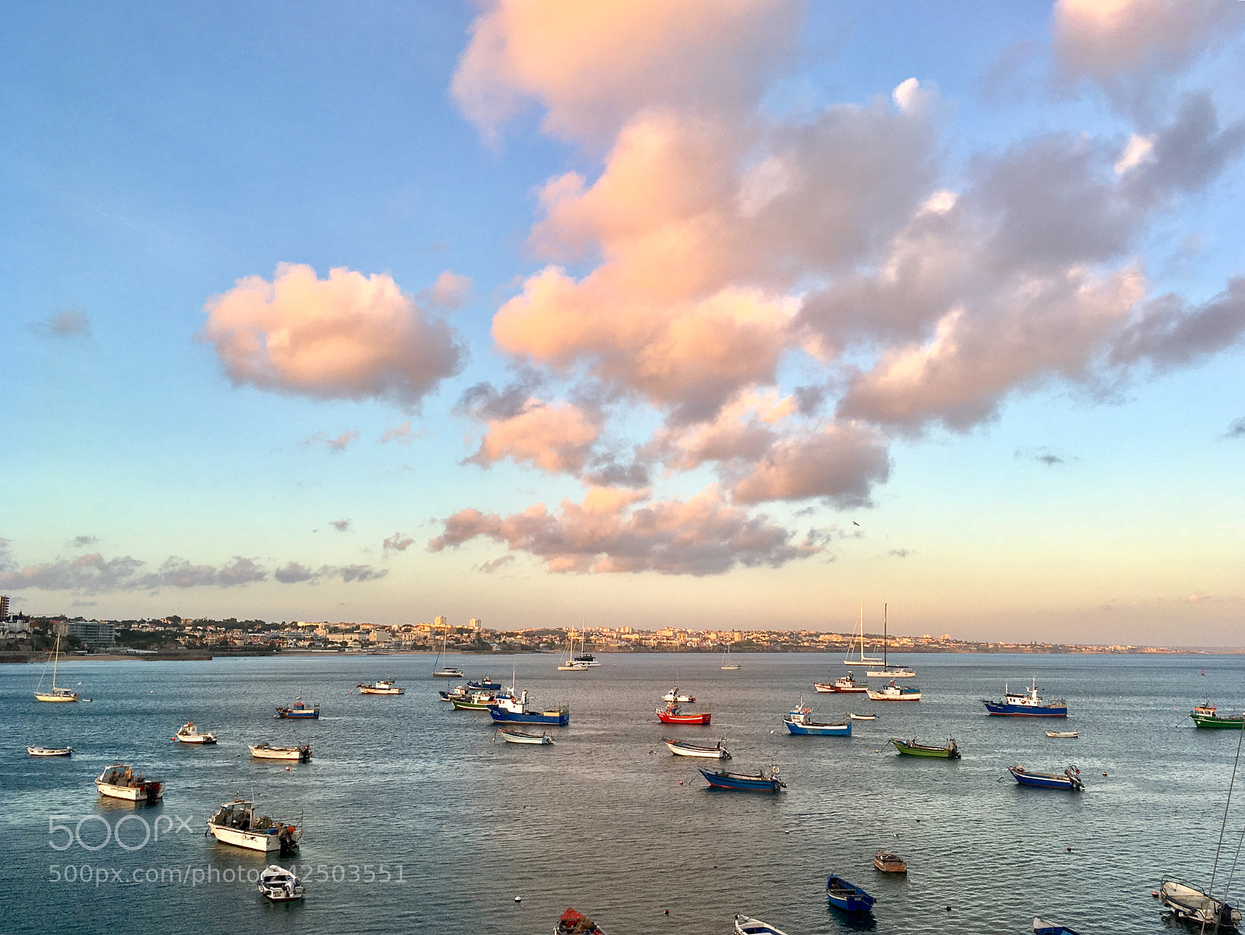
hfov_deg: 61.6
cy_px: 468
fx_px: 1043
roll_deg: +0.7
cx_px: 622
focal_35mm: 29
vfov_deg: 48.3
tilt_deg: +8.7
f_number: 2.2
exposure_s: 1/190
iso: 25
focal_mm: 4.15
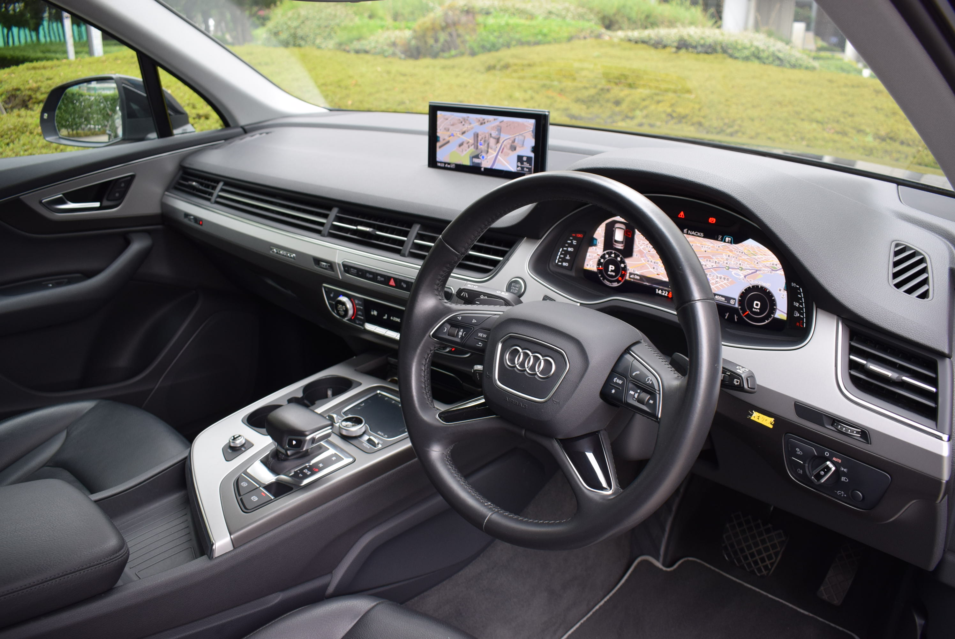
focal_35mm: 30
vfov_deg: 43.7
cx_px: 478
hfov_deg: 61.9
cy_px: 320
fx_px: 796
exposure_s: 1/100
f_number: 5
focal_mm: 20
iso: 400
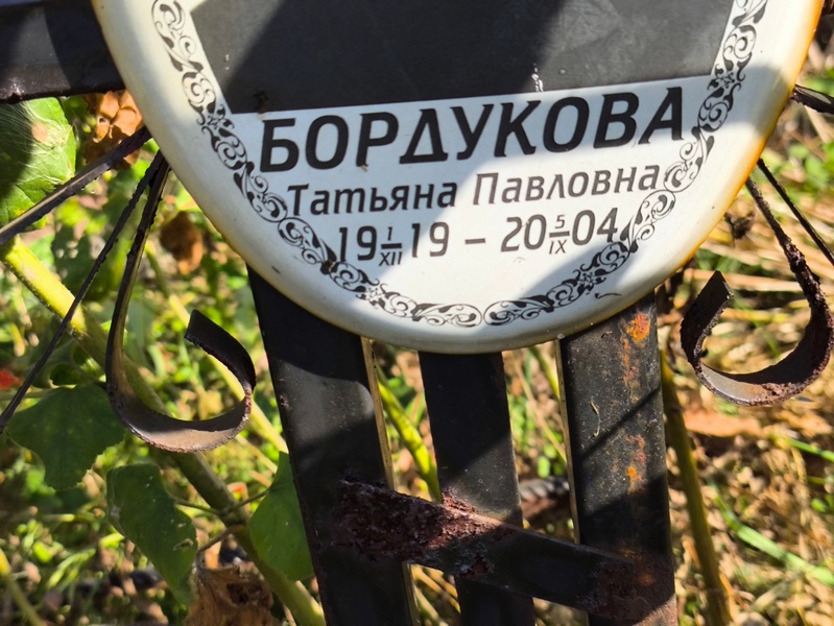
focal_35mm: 50
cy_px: 313
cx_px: 417
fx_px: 1205
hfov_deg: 38.2
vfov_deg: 29.1
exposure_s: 1/612
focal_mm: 4.71
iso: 50
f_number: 1.7
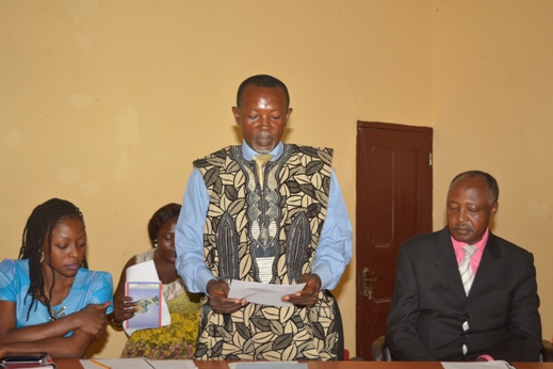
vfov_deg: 25.2
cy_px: 187
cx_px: 292
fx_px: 824
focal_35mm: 54
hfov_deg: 37.1
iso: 640
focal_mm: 29
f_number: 4.2
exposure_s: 1/100
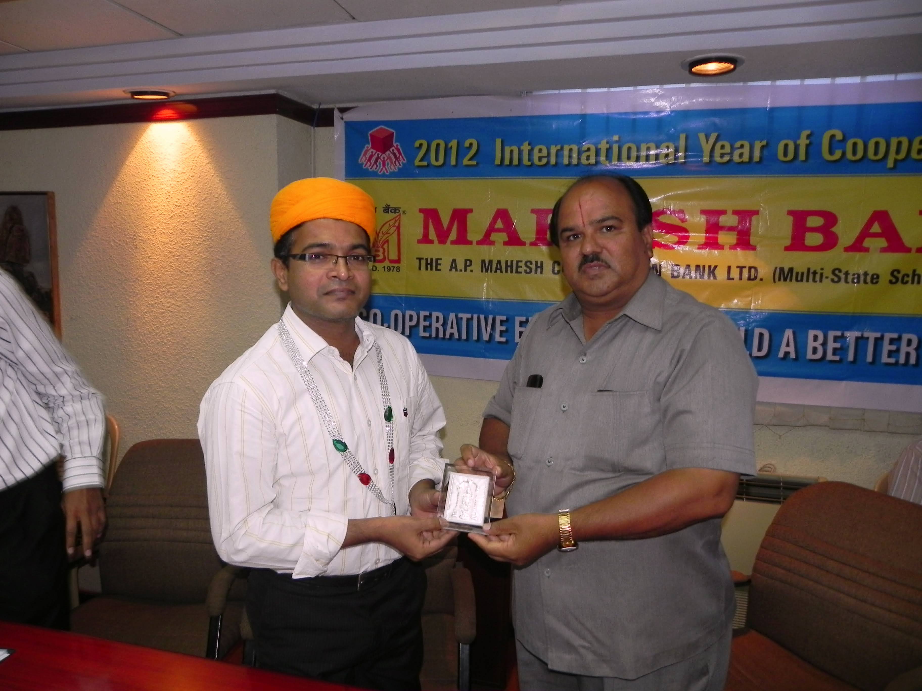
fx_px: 693
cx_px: 461
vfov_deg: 53.1
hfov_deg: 67.3
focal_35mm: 26
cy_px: 346
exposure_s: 1/30
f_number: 2.8
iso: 200
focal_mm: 4.6
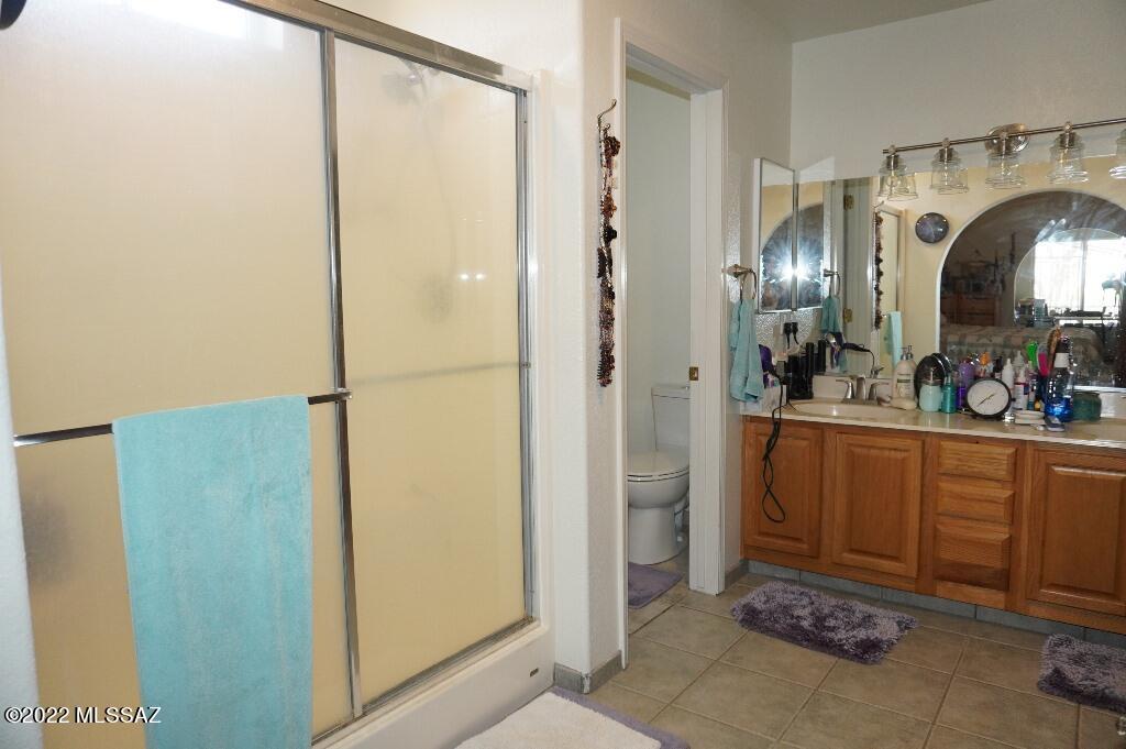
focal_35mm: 24
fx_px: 750
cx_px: 563
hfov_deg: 73.8
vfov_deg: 53.1
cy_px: 374
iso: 1250
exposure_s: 1/160
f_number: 4
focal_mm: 16
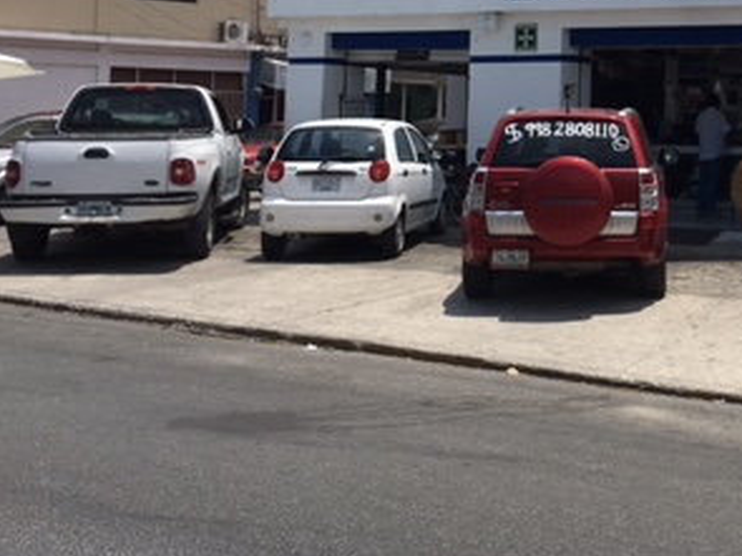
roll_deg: -0.1
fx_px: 1350
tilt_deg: +3.9
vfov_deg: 22.4
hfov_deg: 29.0
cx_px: 719
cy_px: 0
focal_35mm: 63
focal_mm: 4.15
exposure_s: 1/2137
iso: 25
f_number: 2.2
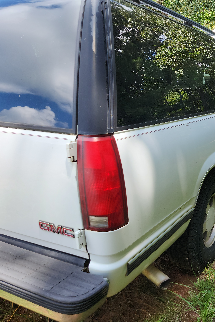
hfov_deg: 38.4
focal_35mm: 32
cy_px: 161
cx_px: 192
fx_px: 287
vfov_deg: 58.7
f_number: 1.8
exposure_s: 1/265
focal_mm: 5.4
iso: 20
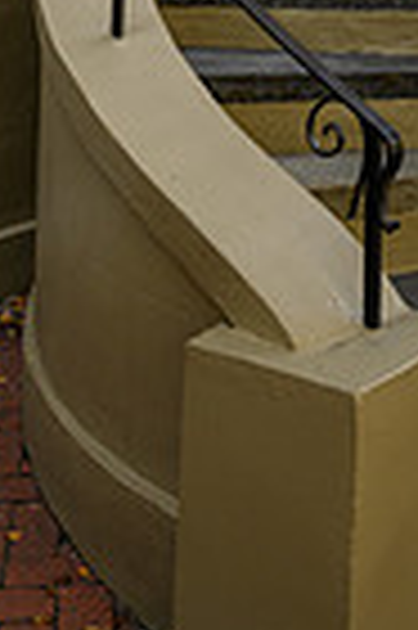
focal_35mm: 77
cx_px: 425
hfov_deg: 17.2
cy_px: -279
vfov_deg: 22.3
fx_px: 1344
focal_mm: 24
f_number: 8
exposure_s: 1/100
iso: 280
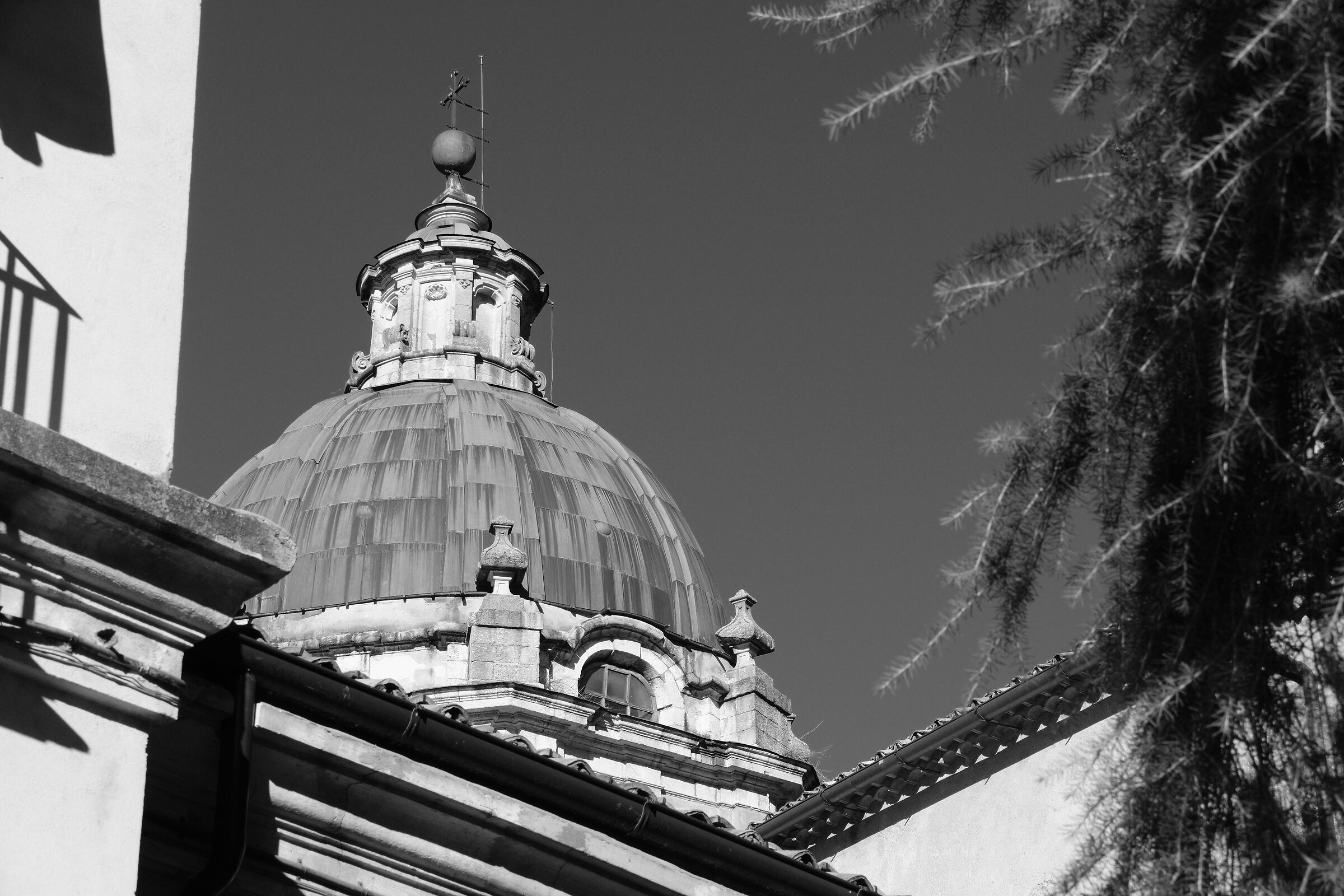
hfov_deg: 26.0
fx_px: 2912
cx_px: 672
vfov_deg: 17.5
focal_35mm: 78
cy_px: 448
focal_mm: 52.1
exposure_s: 1/250
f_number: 11
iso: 400
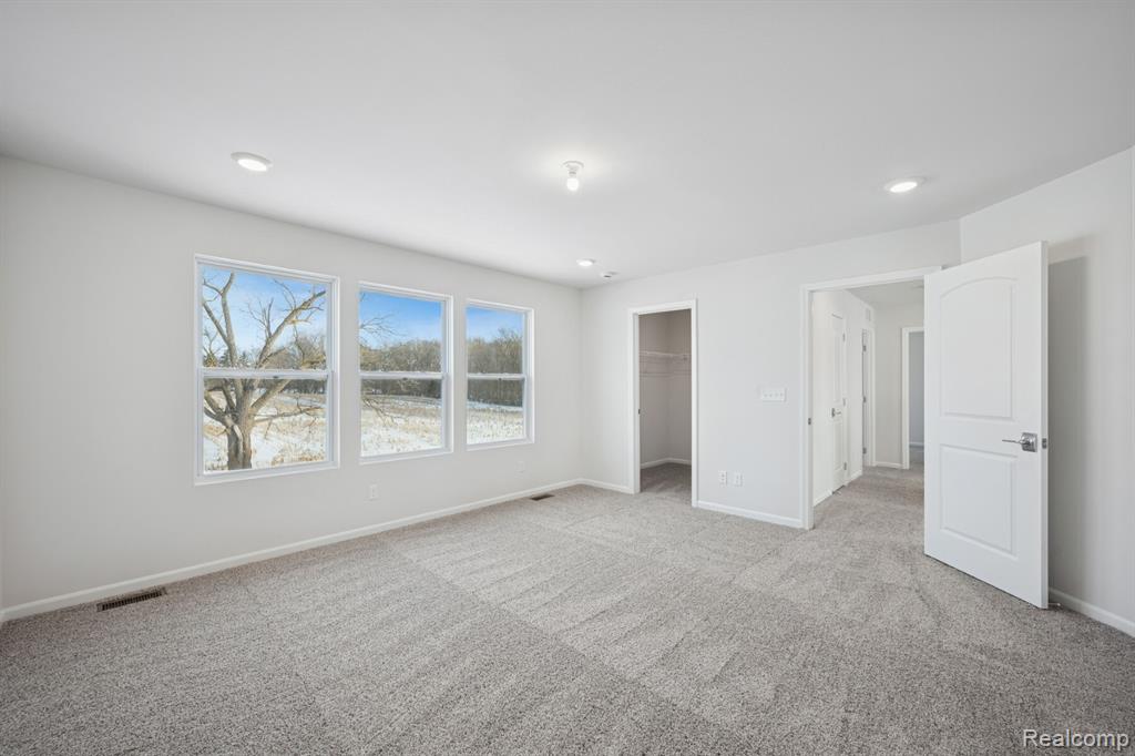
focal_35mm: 14
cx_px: 568
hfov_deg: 104.3
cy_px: 378
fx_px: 441
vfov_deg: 81.2
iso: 50
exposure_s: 1/2
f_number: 9
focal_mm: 14
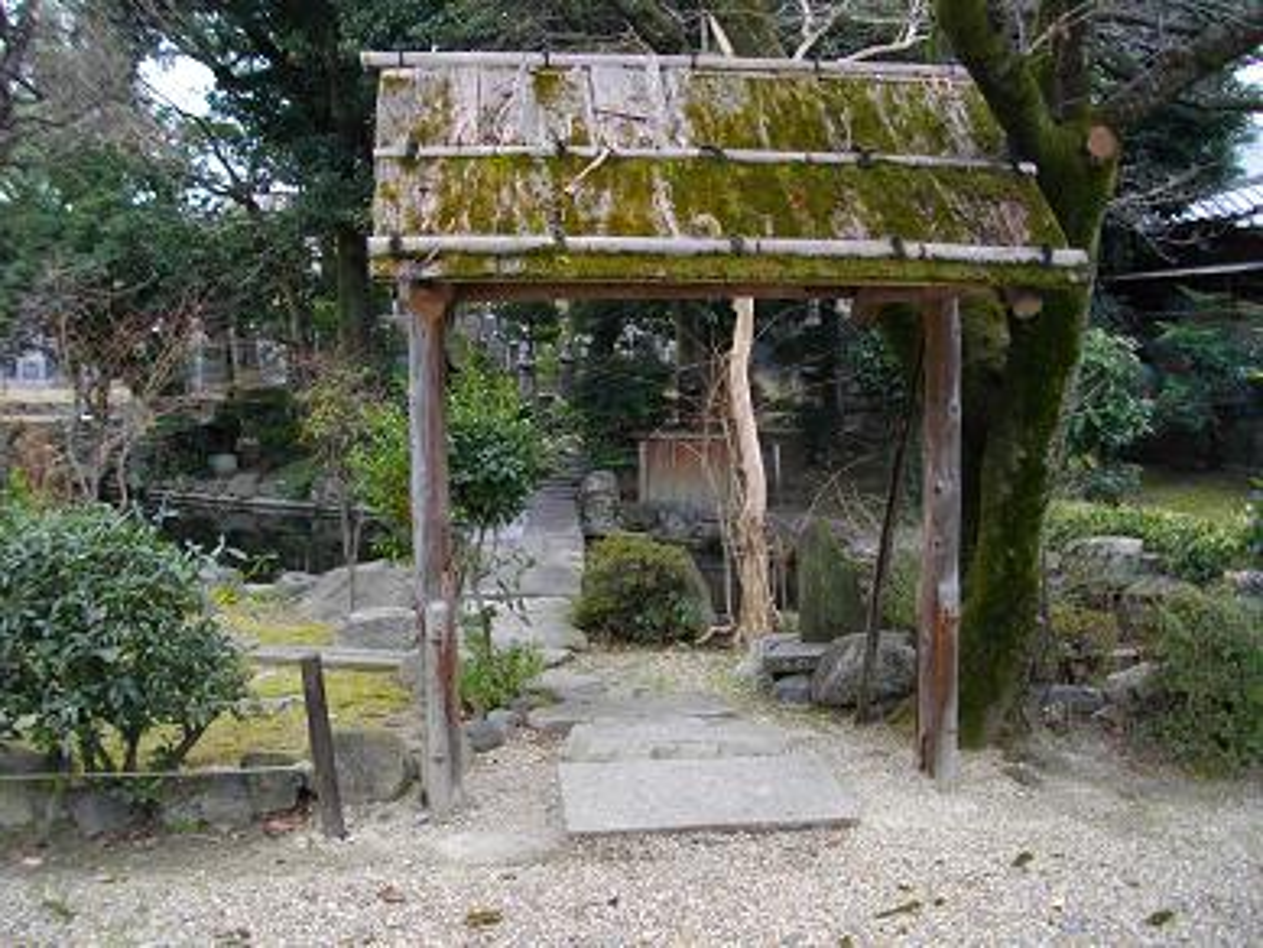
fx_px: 1168
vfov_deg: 44.2
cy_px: 474
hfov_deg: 56.8
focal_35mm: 32
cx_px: 632
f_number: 2.9
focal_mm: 5.7
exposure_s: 1/125
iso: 100
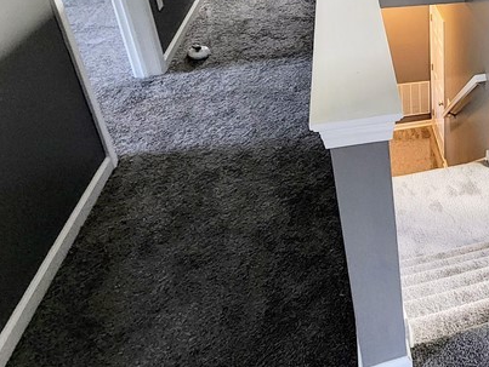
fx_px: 467
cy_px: 41
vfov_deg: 40.0
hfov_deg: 42.9
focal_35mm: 33
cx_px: 541
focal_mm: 2.2
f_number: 2.2
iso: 320
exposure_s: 1/60
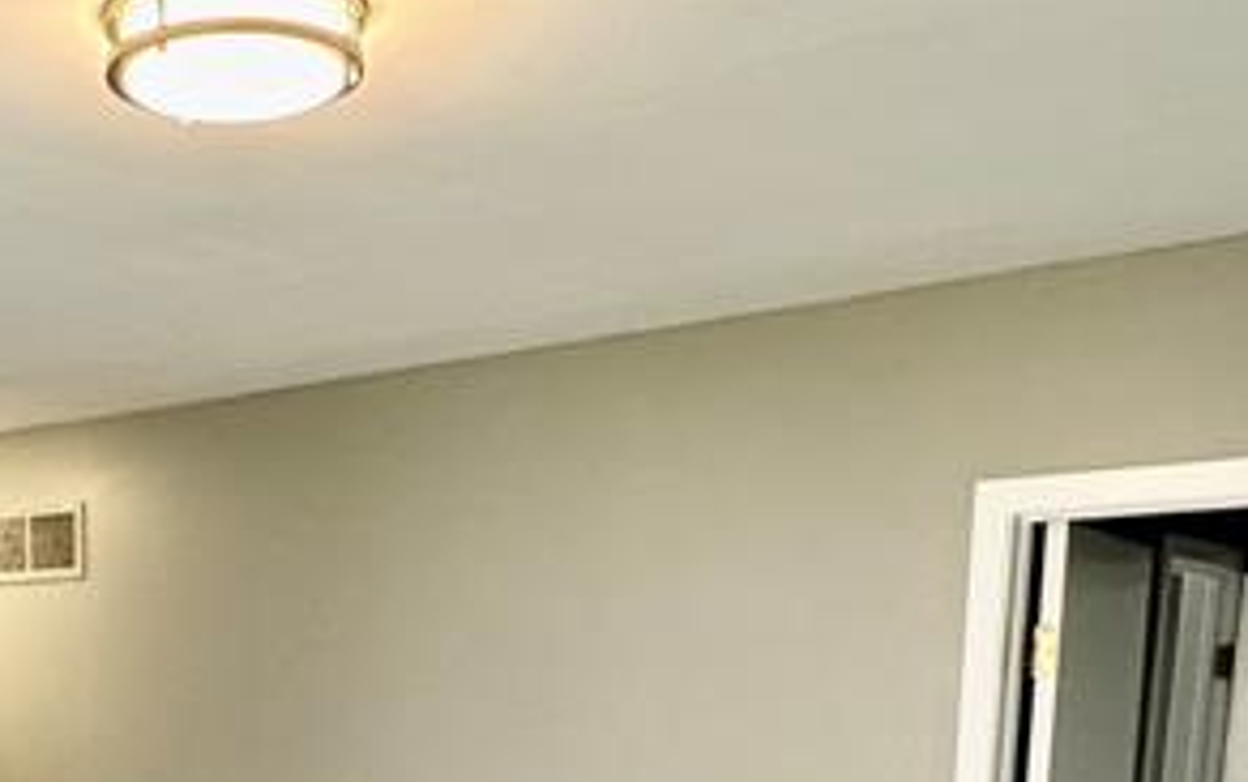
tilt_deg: -11.2
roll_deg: +0.5
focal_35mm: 52
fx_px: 1770
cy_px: 1043
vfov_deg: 22.1
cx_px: 167
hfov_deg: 36.8
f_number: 2.2
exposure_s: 1/120
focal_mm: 2.22
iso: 250
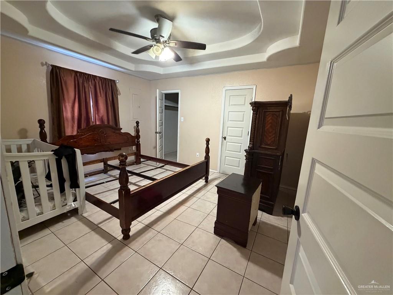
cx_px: 196
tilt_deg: -9.5
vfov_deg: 85.7
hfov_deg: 102.1
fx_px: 159
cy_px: 148
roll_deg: -1.6
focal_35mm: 14
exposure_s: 1/60
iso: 800
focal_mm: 2.22
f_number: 2.2
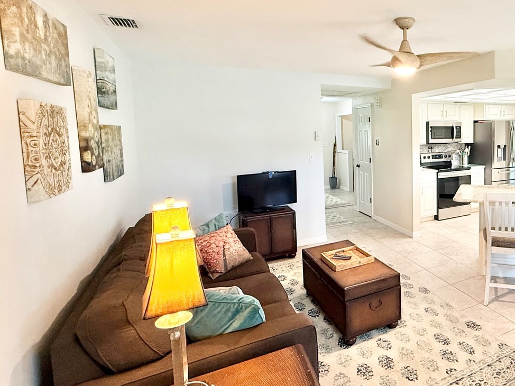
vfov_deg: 58.5
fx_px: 342
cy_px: 158
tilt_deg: -4.2
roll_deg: +0.8
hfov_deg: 66.7
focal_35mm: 23
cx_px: 416
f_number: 2.2
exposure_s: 1/120
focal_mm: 2.22
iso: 250
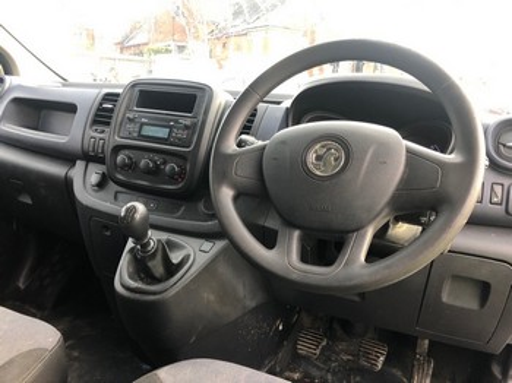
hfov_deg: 63.5
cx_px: 256
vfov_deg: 49.7
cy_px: 192
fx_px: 414
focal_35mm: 28
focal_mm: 4
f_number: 1.8
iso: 32
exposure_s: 1/33
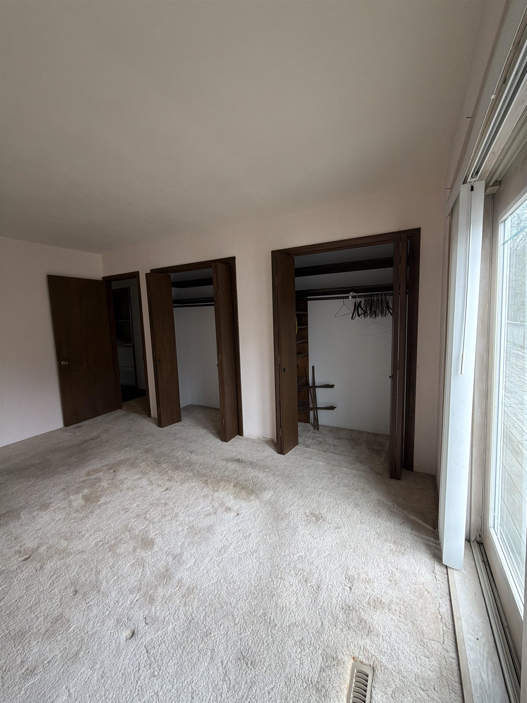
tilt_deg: -7.3
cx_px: 264
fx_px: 284
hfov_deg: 85.7
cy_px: 352
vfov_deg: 102.1
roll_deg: +1.8
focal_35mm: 14
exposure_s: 1/121
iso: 125
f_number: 2.2
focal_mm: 2.22
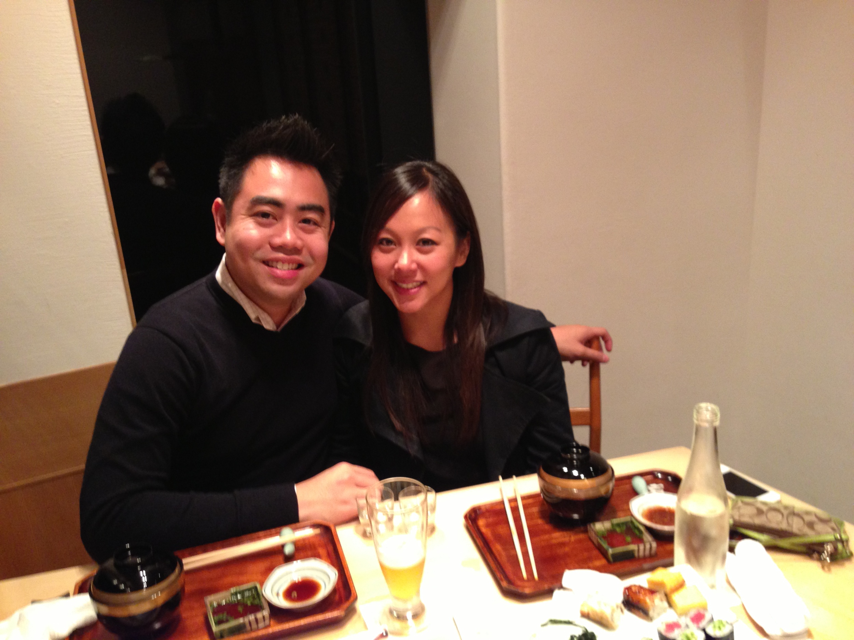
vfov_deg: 42.9
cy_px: 320
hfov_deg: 55.4
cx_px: 427
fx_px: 814
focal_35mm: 33
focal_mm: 4.13
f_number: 2.4
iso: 250
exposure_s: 1/20
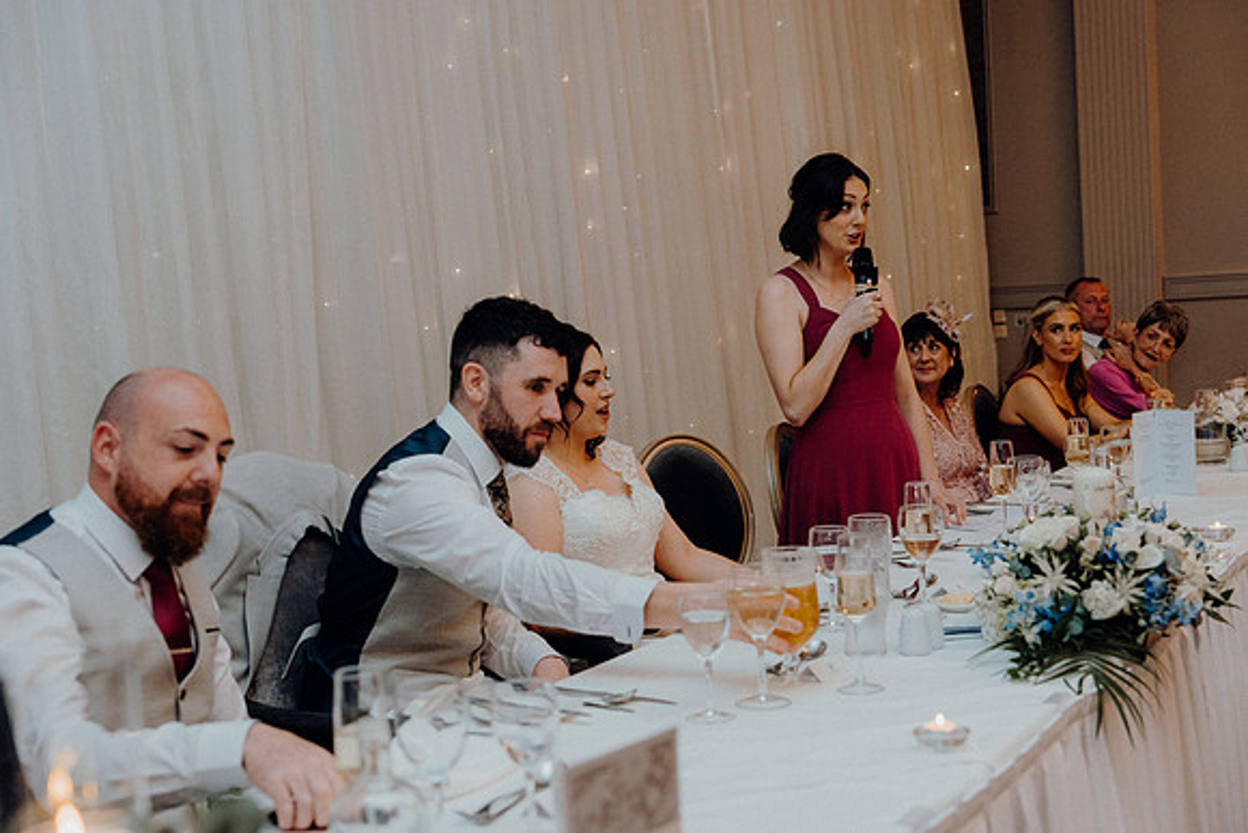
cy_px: 416
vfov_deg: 28.1
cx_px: 624
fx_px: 1664
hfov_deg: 41.1
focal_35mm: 48
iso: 2500
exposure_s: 1/160
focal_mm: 48
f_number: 3.5
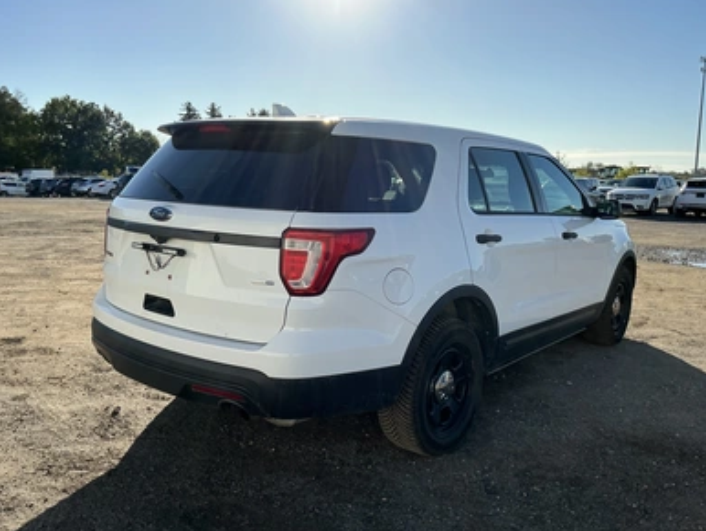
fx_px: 592
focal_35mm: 29
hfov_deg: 61.6
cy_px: 267
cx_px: 362
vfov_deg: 48.3
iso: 25
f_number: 1.8
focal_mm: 3
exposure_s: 1/2427
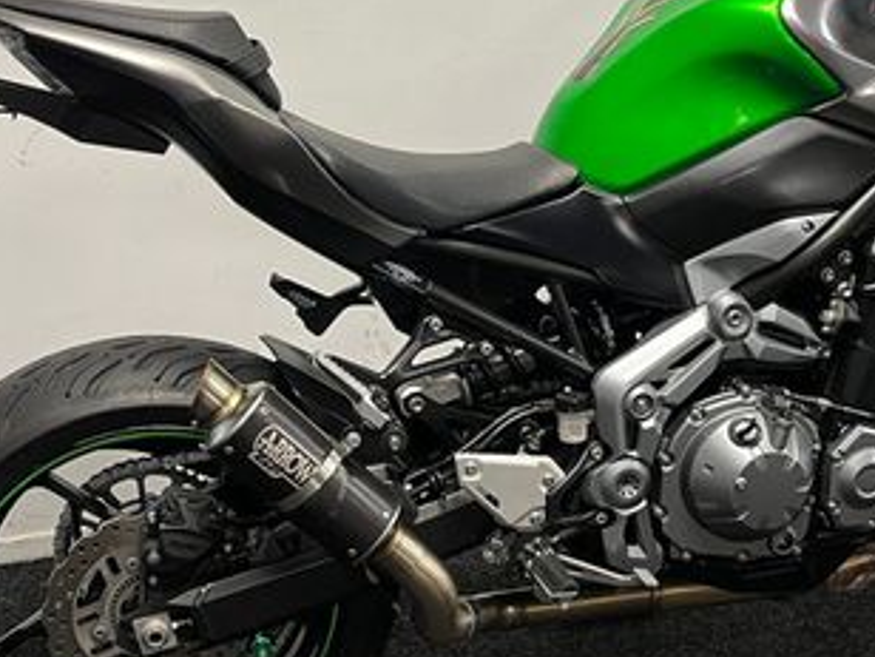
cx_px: 528
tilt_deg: -18.8
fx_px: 1365
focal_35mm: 54
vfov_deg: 27.0
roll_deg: +1.2
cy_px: 284
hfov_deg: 35.4
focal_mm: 5.1
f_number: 1.6
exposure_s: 1/50
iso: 100
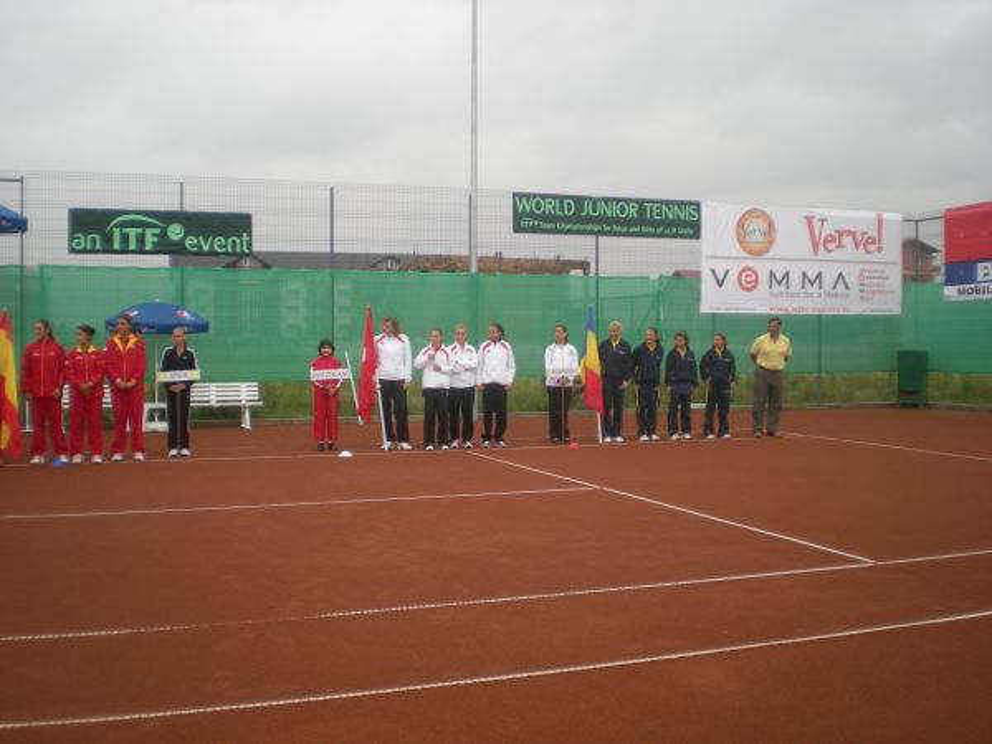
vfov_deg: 37.7
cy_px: 372
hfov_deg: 49.0
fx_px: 1089
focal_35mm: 38
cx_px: 496
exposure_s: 1/152
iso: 50
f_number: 3.1
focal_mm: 6.3
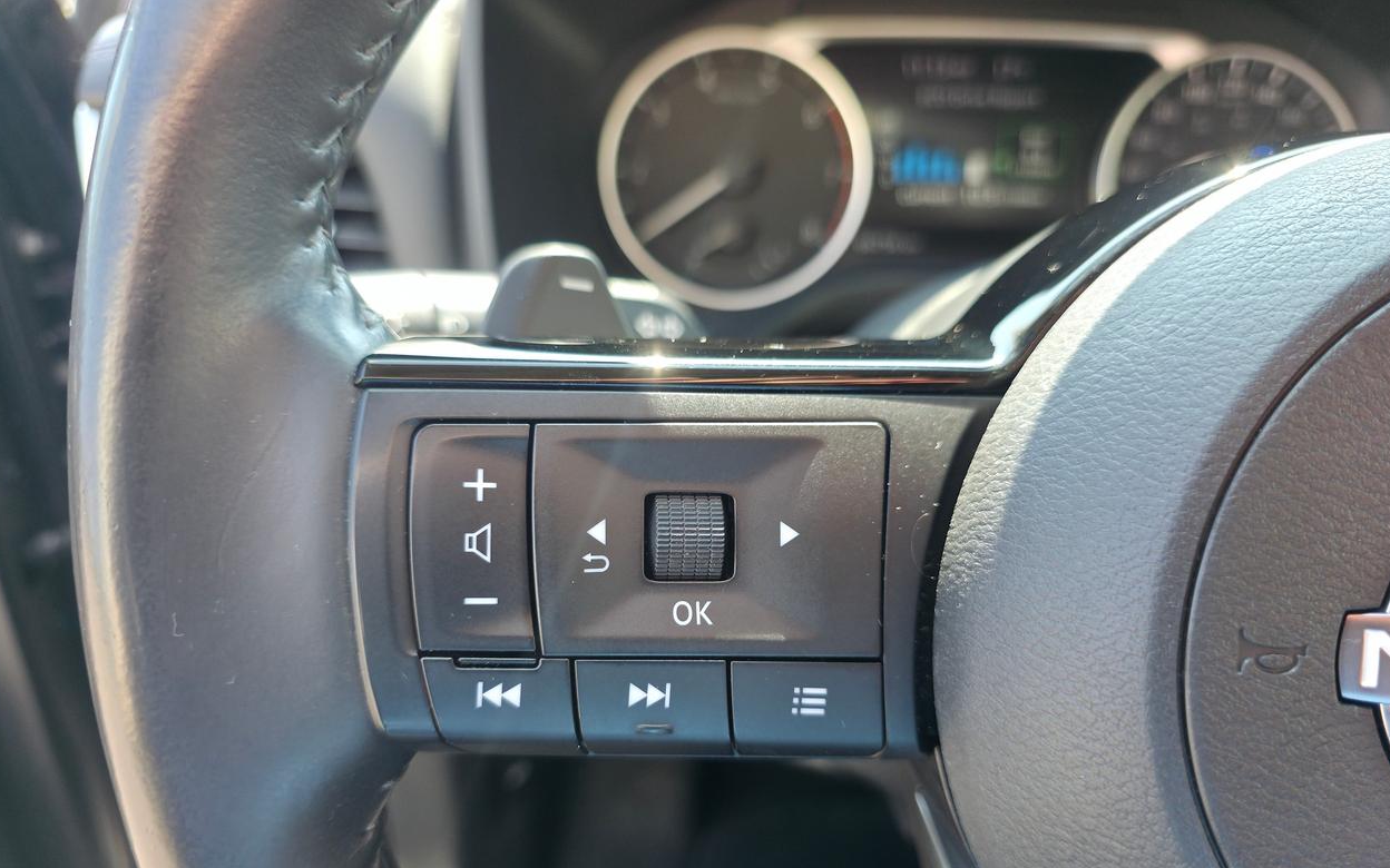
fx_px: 947
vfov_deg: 48.9
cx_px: 703
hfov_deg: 72.5
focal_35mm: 25
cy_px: 532
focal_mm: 6.3
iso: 80
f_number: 1.7
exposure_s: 1/180
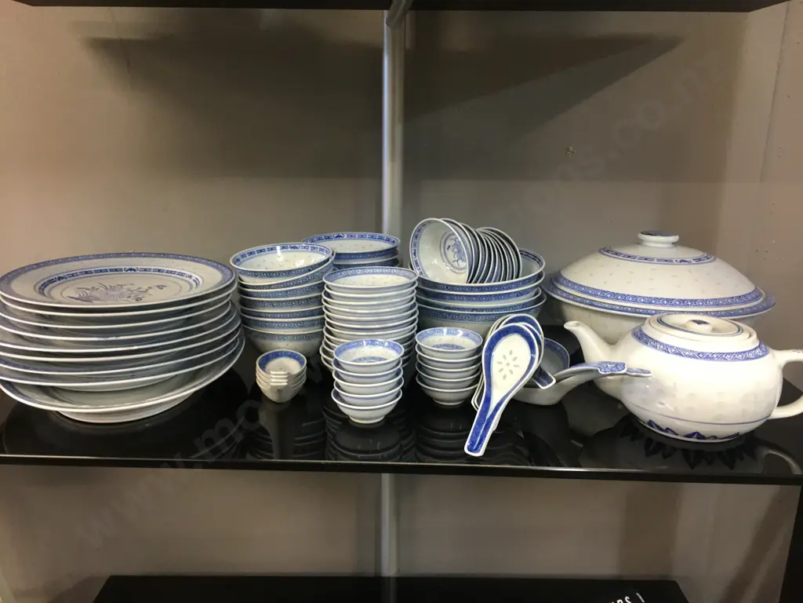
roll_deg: -0.5
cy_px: 302
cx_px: 402
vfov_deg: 48.2
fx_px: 673
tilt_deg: -14.4
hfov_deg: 61.7
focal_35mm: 29
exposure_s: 1/17
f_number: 2.2
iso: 64
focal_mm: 4.15
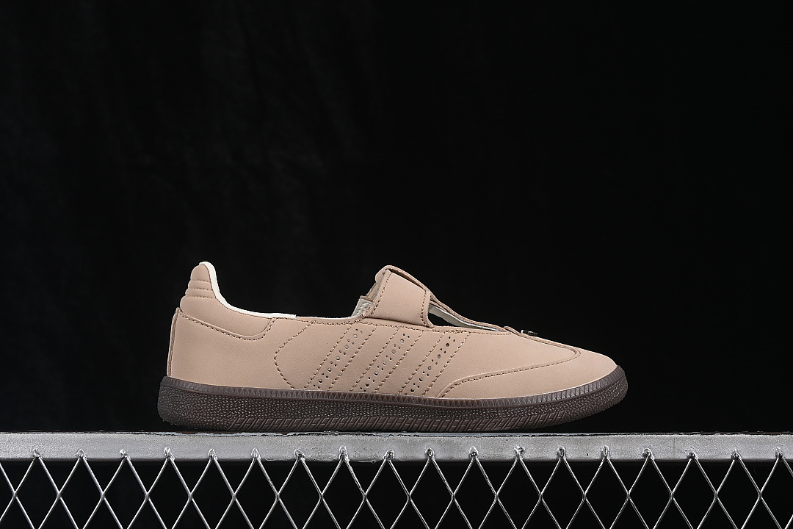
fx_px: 1652
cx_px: 396
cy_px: 264
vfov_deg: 18.2
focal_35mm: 75
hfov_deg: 27.0
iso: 160
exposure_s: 1/80
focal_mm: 50
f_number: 8
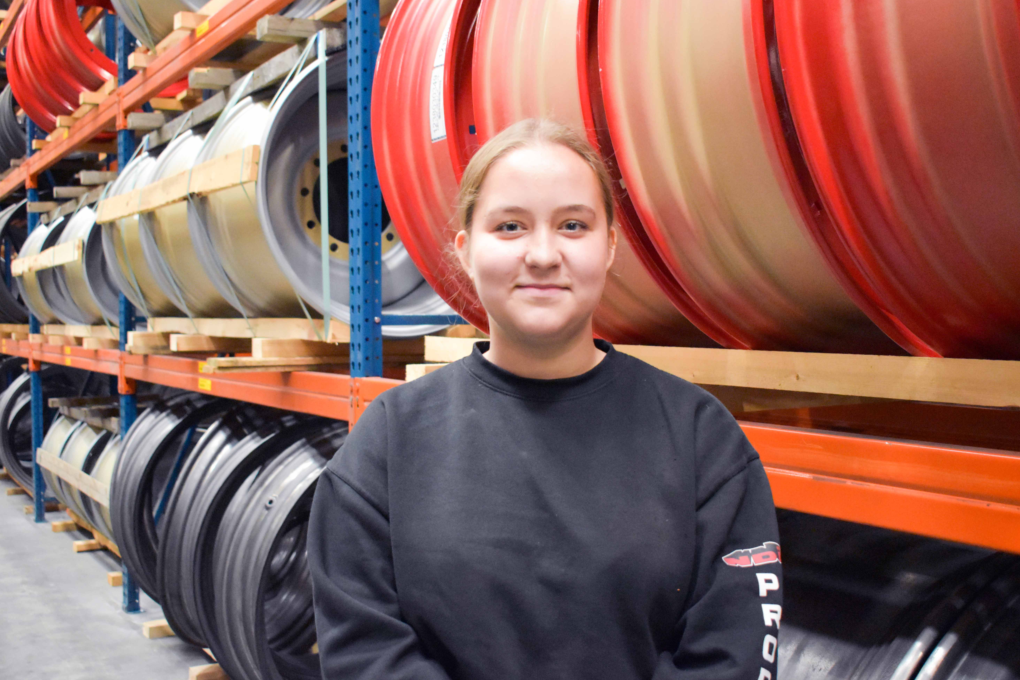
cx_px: 514
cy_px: 335
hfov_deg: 46.9
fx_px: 1176
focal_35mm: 42
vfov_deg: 32.2
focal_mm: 27
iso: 6400
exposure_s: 1/60
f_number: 4
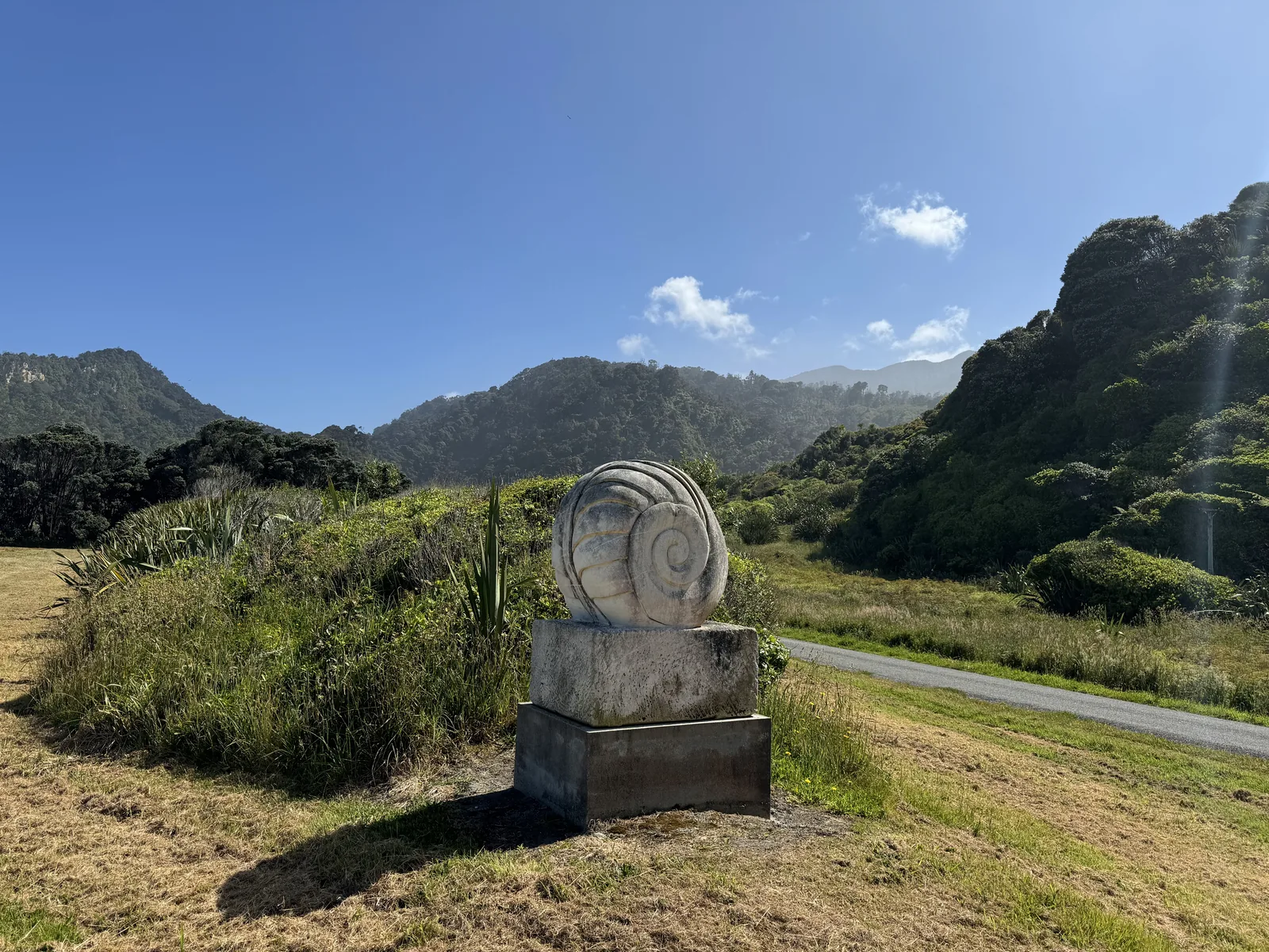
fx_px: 880
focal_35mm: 24
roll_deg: -1.8
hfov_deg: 71.6
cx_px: 634
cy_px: 476
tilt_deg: +3.5
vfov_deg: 56.8
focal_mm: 6.76
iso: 80
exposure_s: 1/6410
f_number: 1.78
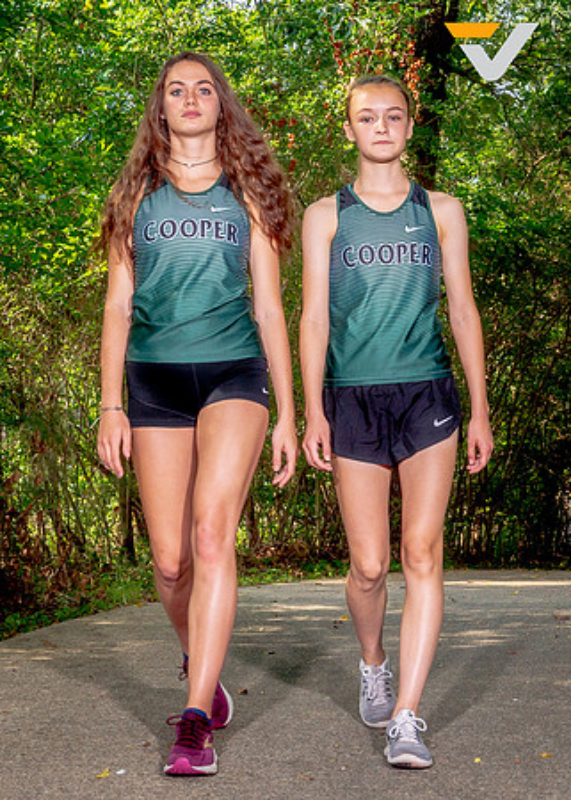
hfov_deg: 17.2
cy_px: 436
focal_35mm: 83
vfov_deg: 23.9
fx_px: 1887
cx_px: 320
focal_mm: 48
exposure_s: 1/125
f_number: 11
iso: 100
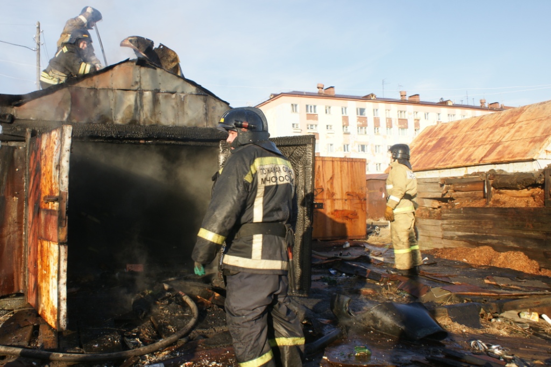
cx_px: 276
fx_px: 459
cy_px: 184
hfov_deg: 61.9
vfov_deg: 43.6
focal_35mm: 30
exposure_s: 1/125
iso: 200
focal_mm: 20
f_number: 10
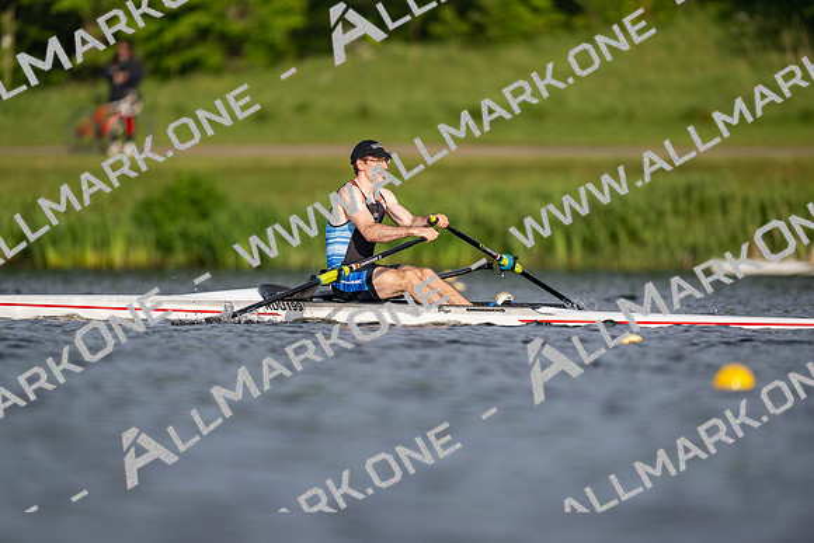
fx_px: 13569
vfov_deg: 2.3
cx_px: 407
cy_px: 272
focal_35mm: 600
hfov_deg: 3.4
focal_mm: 600
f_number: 4
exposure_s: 1/2500
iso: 220
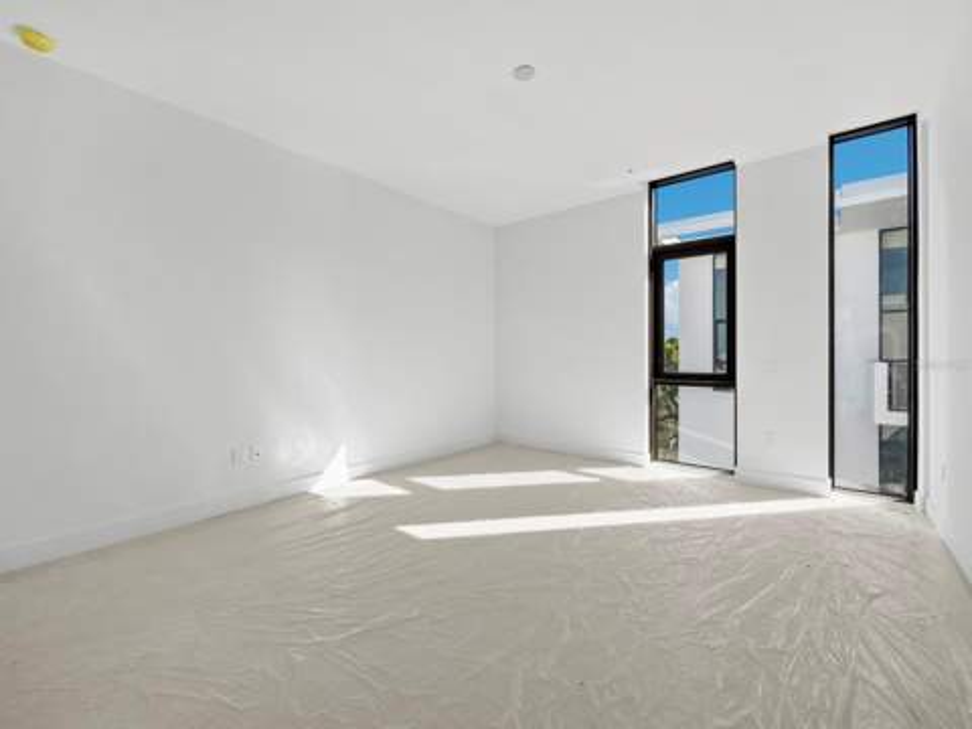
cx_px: 486
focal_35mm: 14
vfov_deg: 85.7
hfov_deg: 102.1
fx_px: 393
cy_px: 364
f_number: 7.1
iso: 400
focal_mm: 7
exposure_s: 1/125
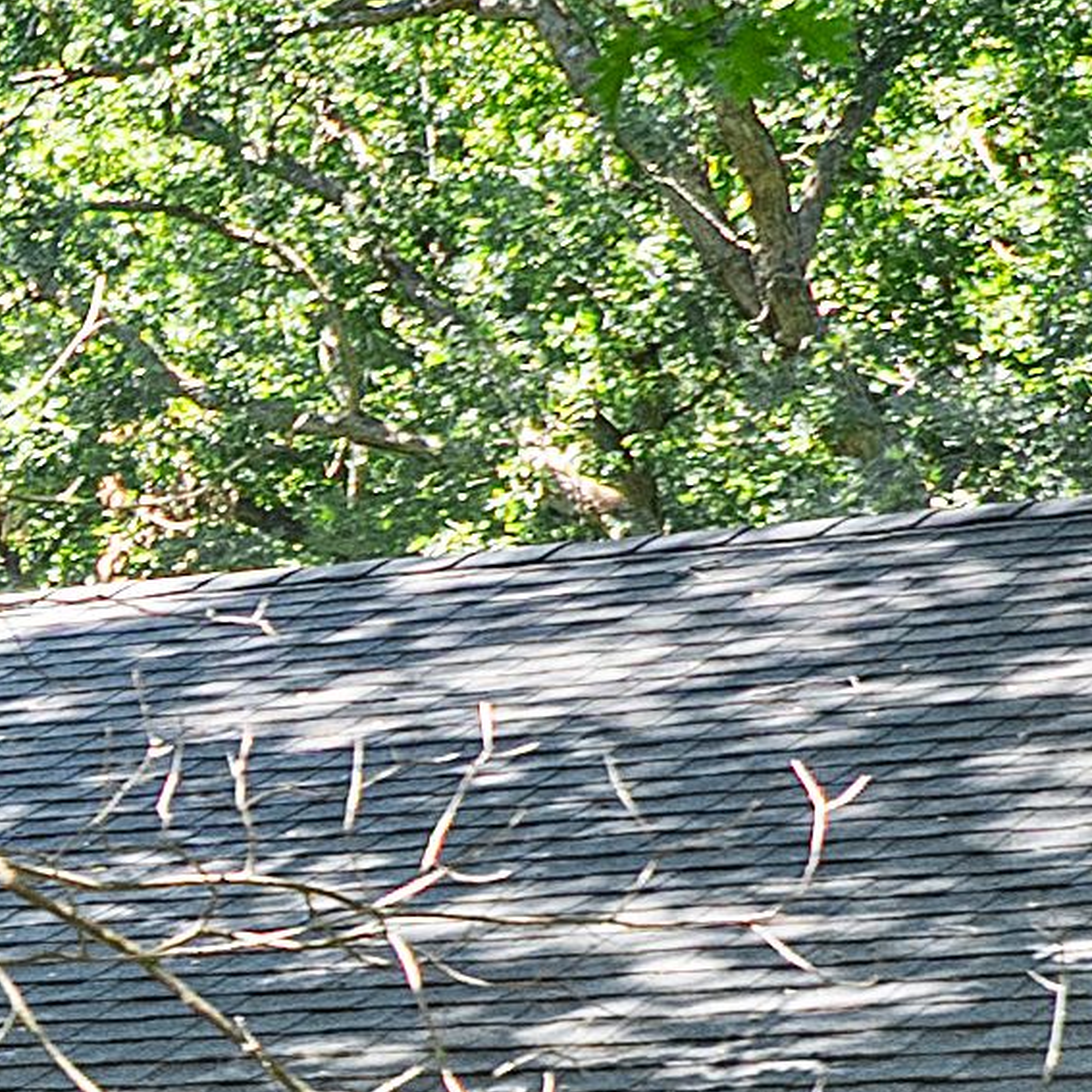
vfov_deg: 8.7
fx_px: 7031
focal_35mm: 197
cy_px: 1425
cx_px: -1780
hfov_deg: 8.0
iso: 400
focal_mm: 12.29
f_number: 2.8
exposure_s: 1/120
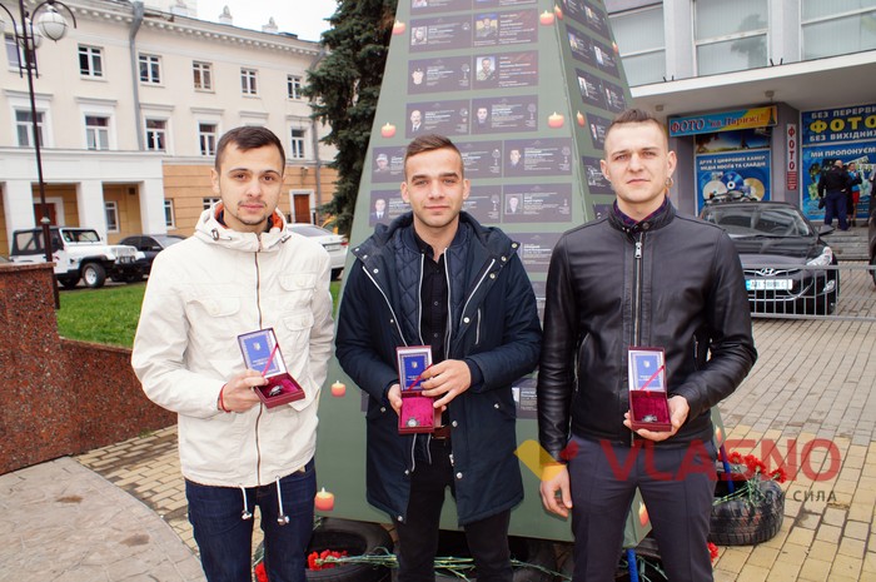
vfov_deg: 43.5
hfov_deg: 62.0
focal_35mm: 30
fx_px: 729
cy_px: 291
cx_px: 438
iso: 100
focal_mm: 20
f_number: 6.3
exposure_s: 1/80
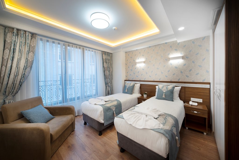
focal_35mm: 12
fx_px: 80
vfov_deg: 90.1
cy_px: 80
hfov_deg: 112.6
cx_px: 120
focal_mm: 12
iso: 200
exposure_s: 1/3
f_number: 14
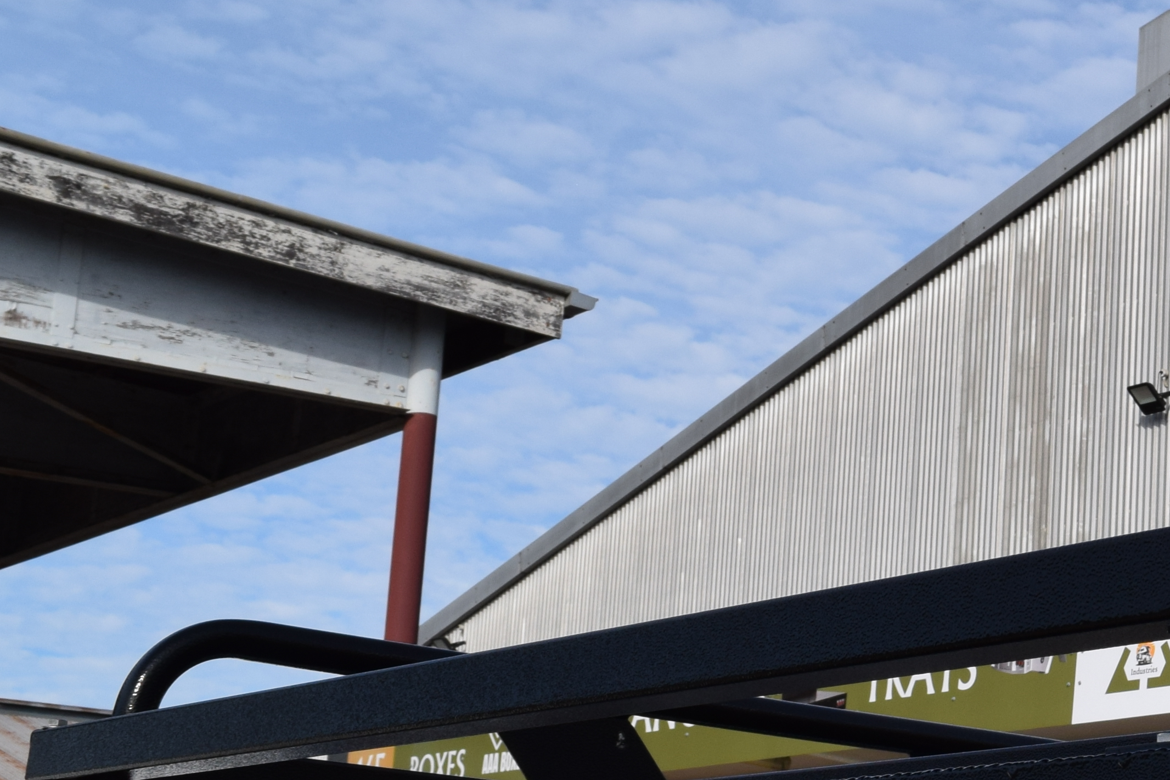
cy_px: 389
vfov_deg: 17.9
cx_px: 1445
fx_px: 2470
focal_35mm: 76
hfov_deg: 24.0
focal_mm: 18
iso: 200
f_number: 10
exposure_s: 1/400
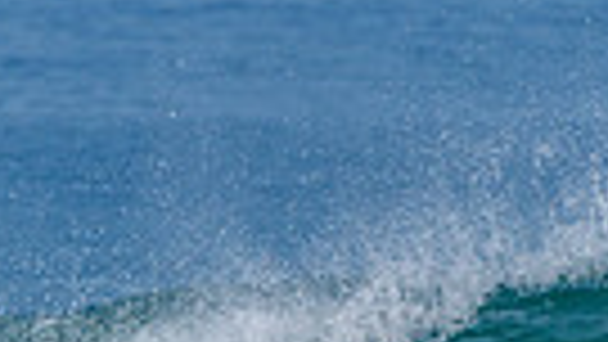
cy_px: 628
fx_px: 36168
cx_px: 450
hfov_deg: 1.0
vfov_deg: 0.5
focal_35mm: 2243
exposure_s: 1/2000
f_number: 5.6
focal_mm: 500
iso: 160
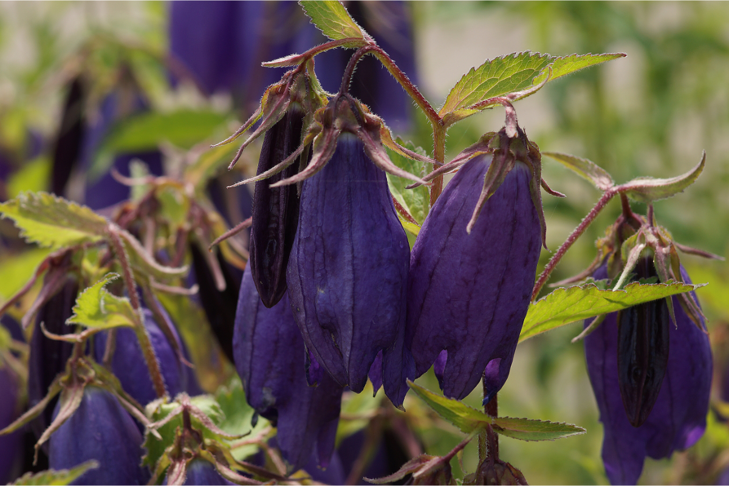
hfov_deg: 13.7
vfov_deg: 9.1
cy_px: 243
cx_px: 364
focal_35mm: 150
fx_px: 3037
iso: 100
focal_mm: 100
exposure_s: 1/160
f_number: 6.3
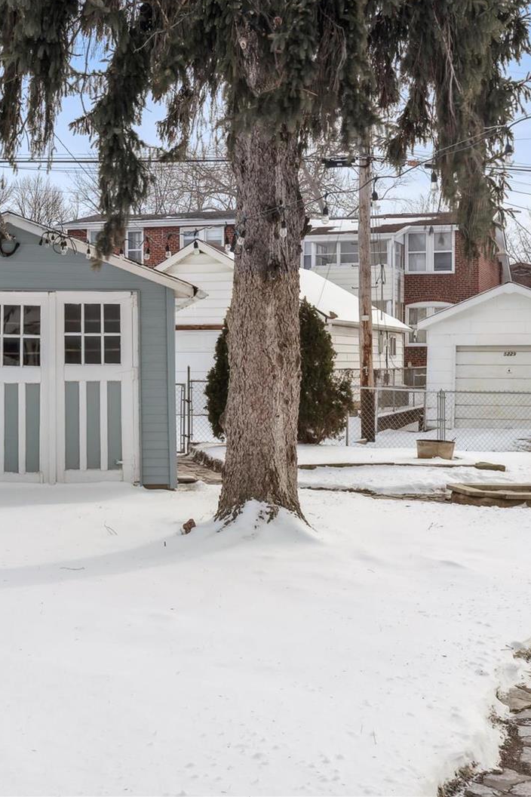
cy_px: 395
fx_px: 1173
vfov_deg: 37.5
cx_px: 227
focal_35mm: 53
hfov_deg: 25.5
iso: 400
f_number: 8
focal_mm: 35
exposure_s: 1/800
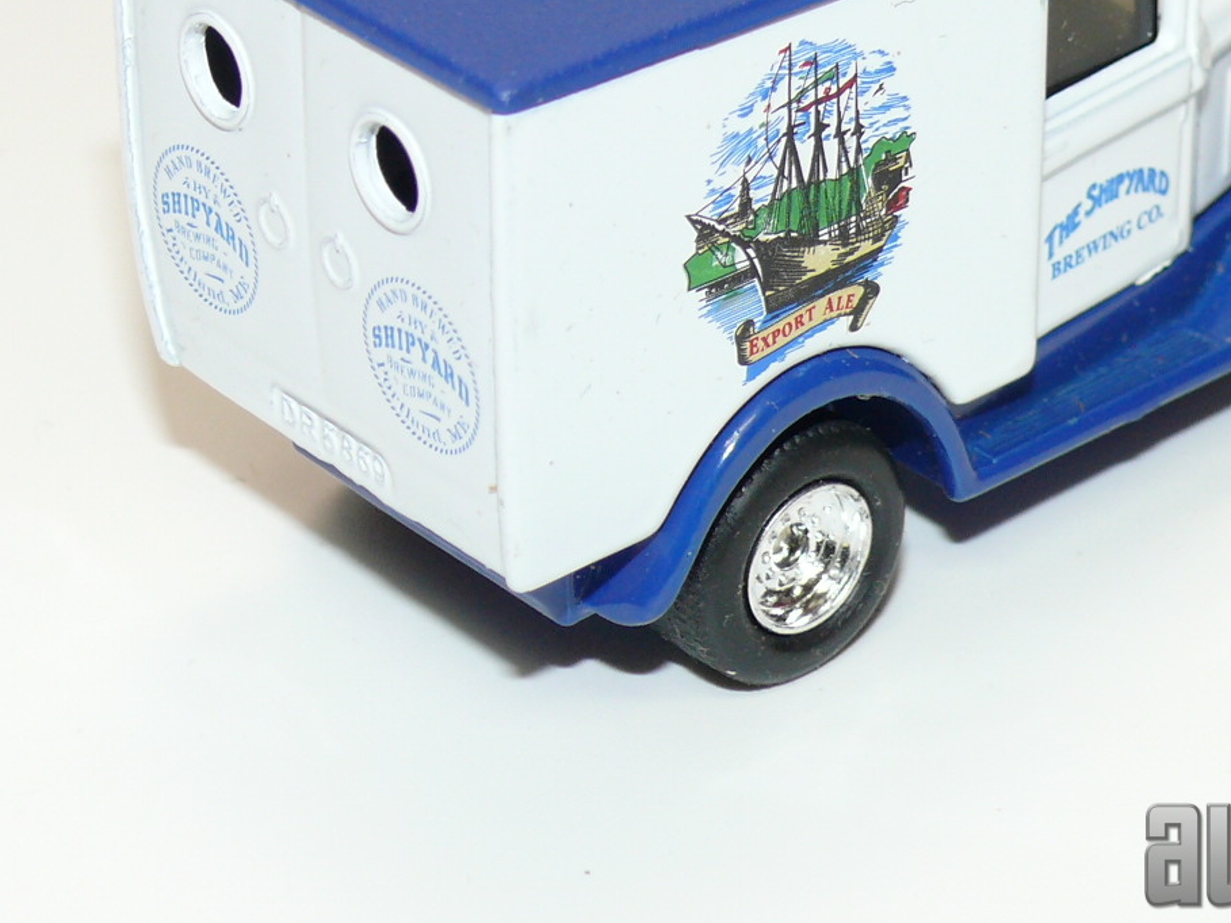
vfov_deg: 11.2
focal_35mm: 132
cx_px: 833
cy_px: 146
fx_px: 4695
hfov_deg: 14.9
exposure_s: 1/30
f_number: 4
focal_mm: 11.4
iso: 100
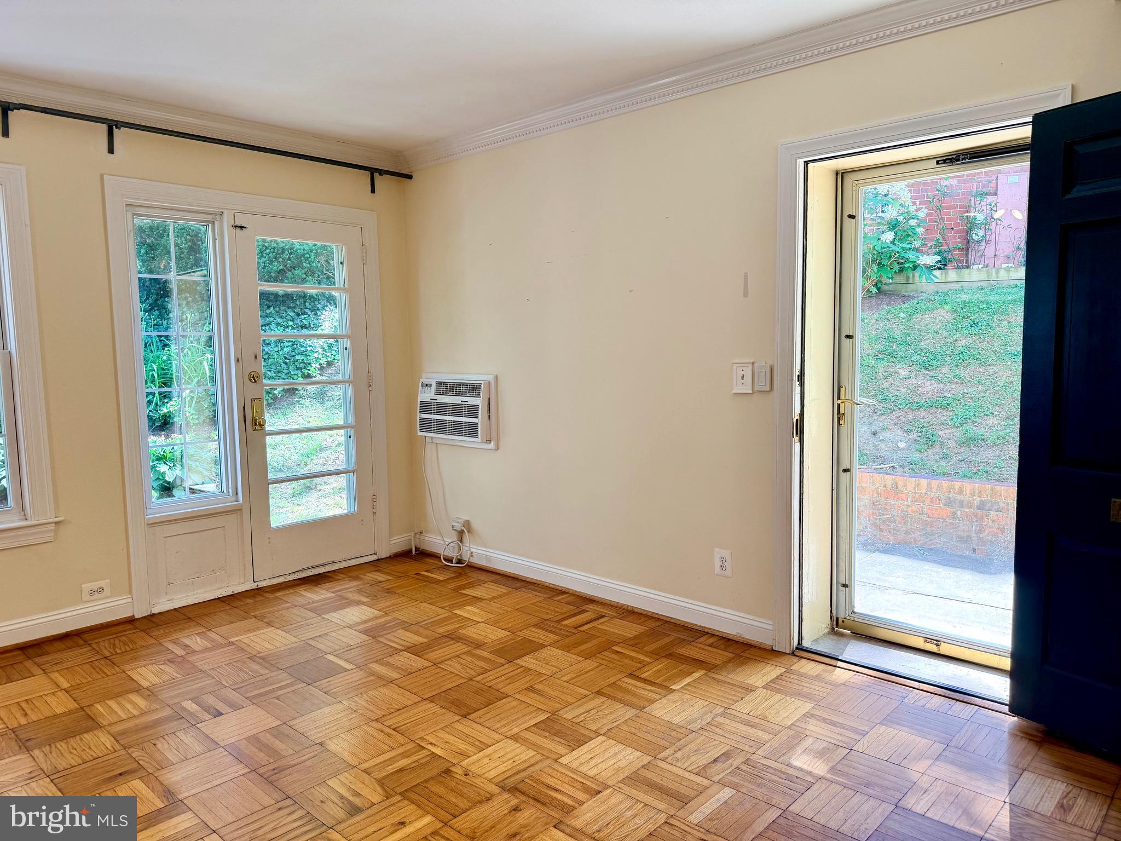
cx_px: 560
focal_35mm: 24
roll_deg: +0.6
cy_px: 420
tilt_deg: -4.8
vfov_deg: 56.8
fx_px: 777
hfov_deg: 71.6
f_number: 1.78
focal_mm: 6.76
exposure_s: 1/173
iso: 100
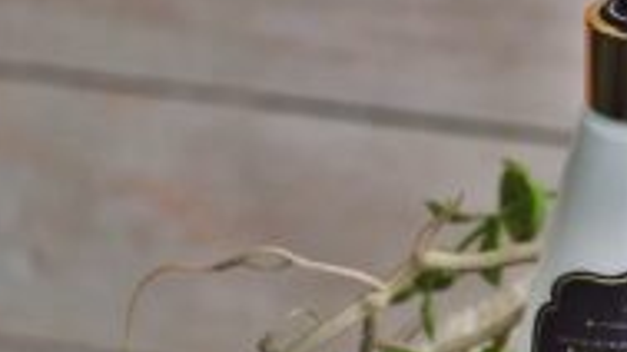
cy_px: 272
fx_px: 3140
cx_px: 591
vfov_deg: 6.4
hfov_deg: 11.3
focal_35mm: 189
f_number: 4
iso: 2000
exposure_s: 1/160
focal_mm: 54
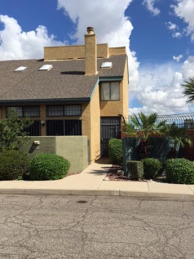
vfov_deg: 50.0
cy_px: 150
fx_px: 277
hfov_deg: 38.6
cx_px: 88
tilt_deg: -7.0
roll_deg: +0.0
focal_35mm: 37
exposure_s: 1/3300
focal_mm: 4.15
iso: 32
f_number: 2.2
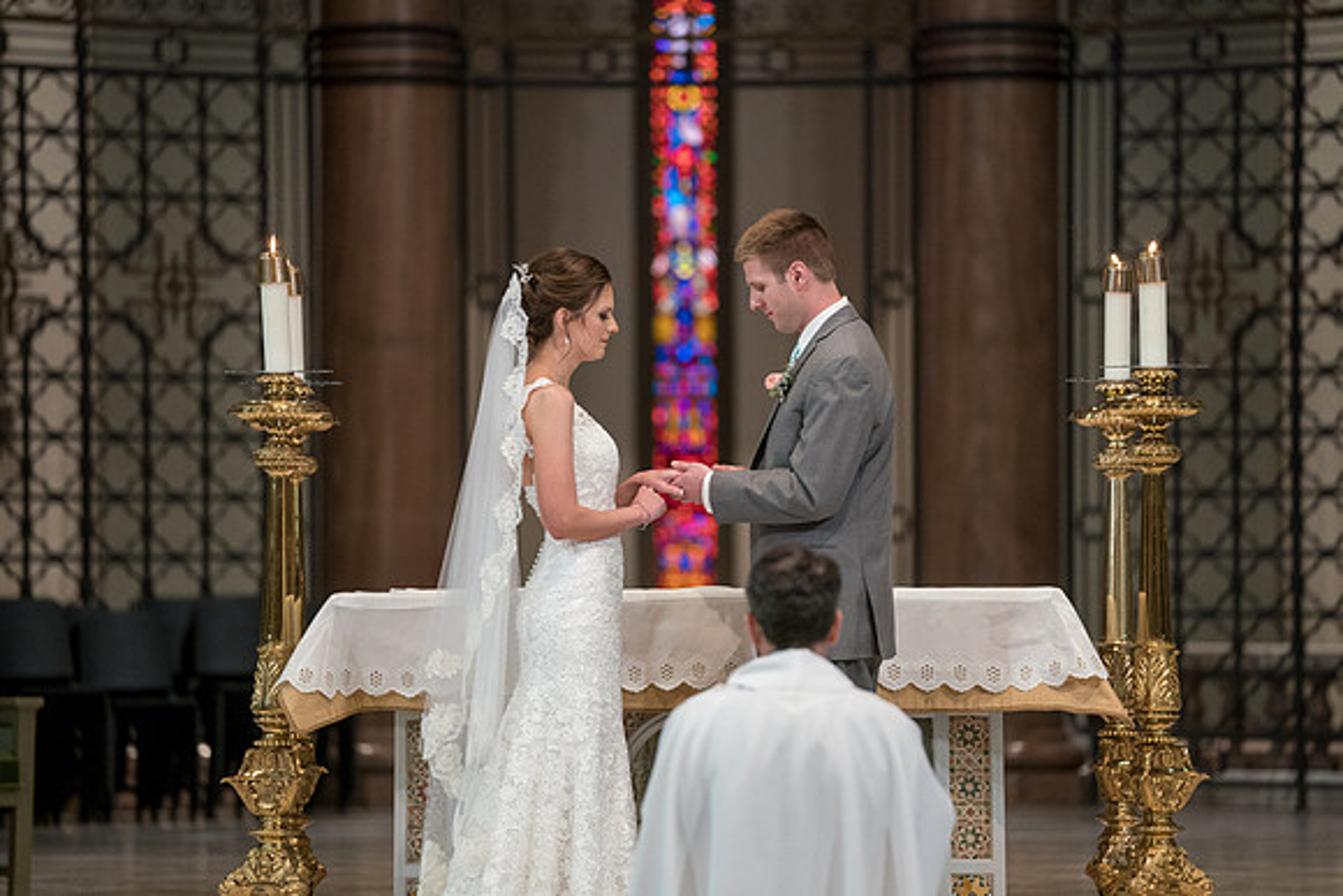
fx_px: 7463
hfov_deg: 10.3
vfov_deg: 6.9
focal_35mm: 200
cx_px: 672
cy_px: 448
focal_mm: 200
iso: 2000
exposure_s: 1/200
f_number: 2.8
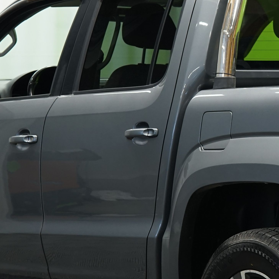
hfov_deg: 7.6
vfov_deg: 7.7
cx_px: 308
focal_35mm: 228
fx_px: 2079
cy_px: 146
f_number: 5
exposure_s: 1/15
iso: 500
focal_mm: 65
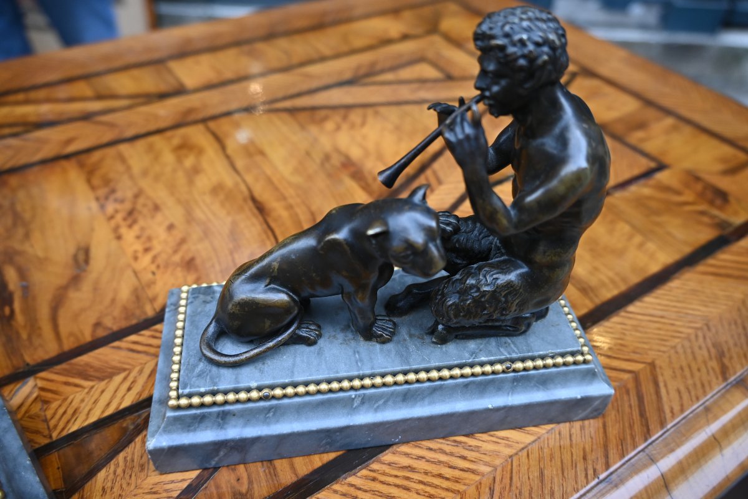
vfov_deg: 45.7
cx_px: 374
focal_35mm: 28
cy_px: 250
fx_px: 592
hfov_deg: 64.6
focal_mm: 19
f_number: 4
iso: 400
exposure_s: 1/250
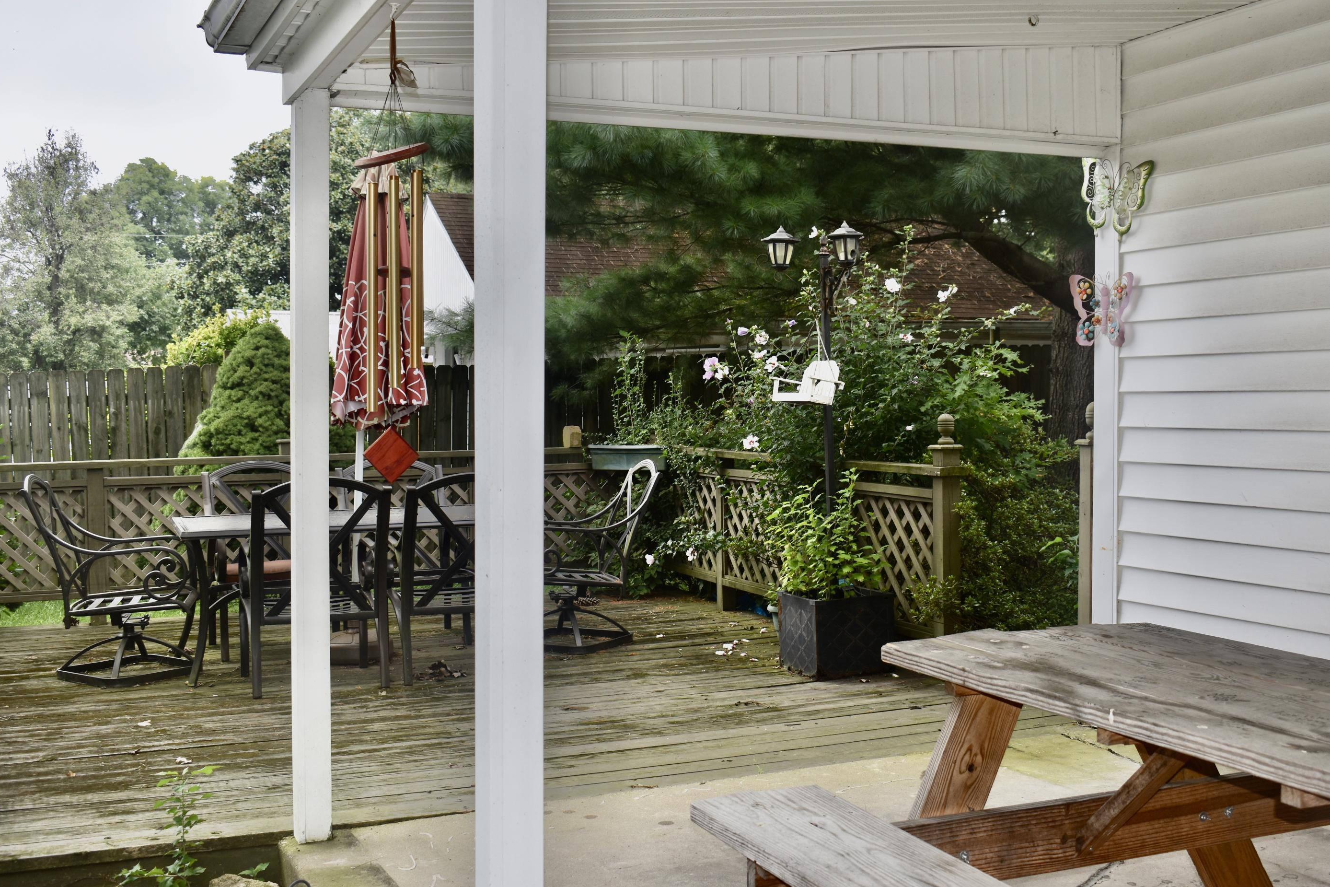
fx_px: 1498
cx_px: 714
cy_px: 448
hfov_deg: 47.8
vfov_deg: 33.0
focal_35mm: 41
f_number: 5.6
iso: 100
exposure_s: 1/200
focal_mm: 25
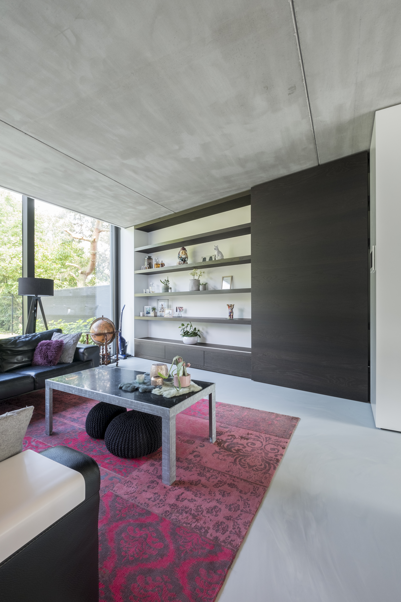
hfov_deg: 77.3
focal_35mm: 15
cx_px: 200
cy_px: 301
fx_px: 251
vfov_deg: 100.4
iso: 400
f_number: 8
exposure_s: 1/5
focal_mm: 10
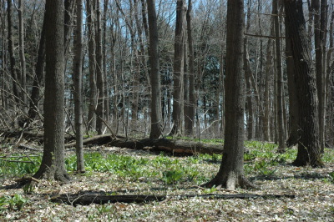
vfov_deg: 20.6
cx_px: 167
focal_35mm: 66
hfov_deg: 30.5
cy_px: 111
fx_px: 612
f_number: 8
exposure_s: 1/1000
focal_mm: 44
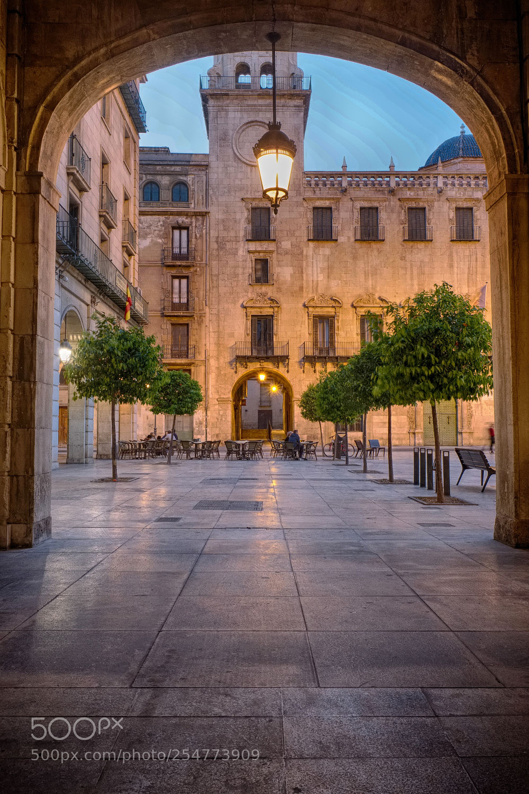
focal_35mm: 29
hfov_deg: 44.9
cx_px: 264
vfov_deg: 63.7
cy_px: 397
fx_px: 639
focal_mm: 19.6
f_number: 11
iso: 200
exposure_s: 1/1.1
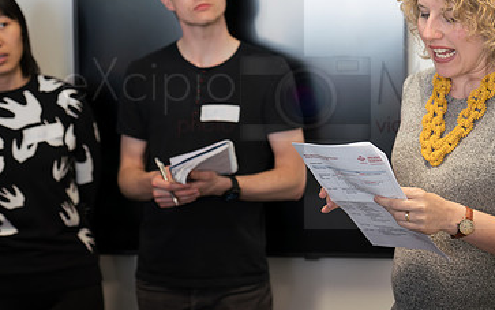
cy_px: 117
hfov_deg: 22.1
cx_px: 289
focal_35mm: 94
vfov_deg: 13.9
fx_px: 1268
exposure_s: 1/60
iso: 320
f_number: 2.8
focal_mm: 53
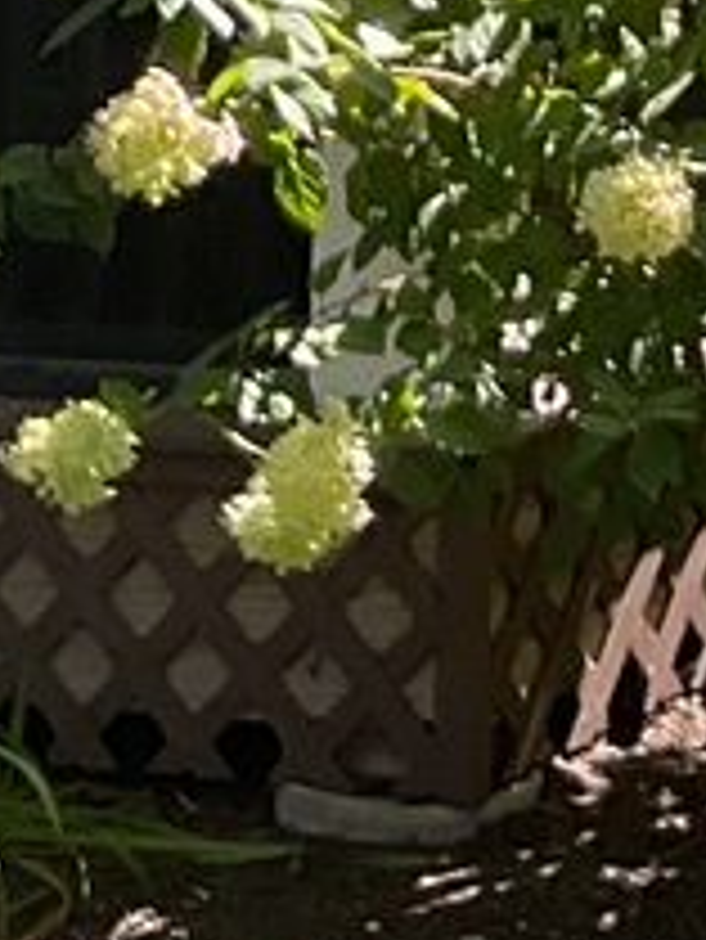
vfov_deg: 8.9
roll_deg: +1.0
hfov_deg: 7.2
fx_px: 5433
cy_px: -1385
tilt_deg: +7.6
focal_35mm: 200
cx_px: 1246
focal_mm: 3
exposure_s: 1/333
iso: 16
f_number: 1.8
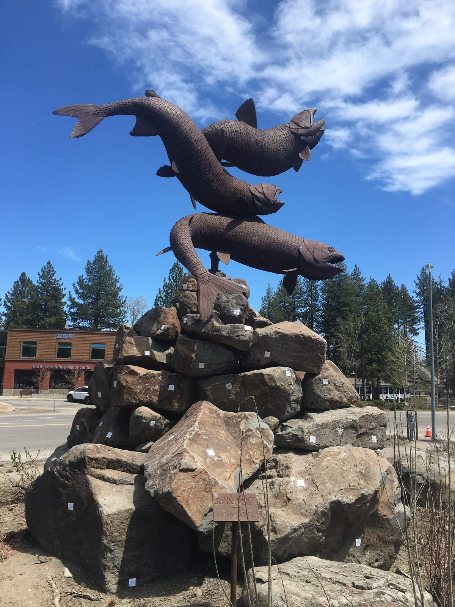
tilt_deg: +8.2
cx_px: 228
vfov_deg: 61.7
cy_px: 304
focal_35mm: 29
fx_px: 508
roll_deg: -2.3
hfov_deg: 48.2
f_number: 2.2
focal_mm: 4.15
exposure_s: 1/864
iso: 25
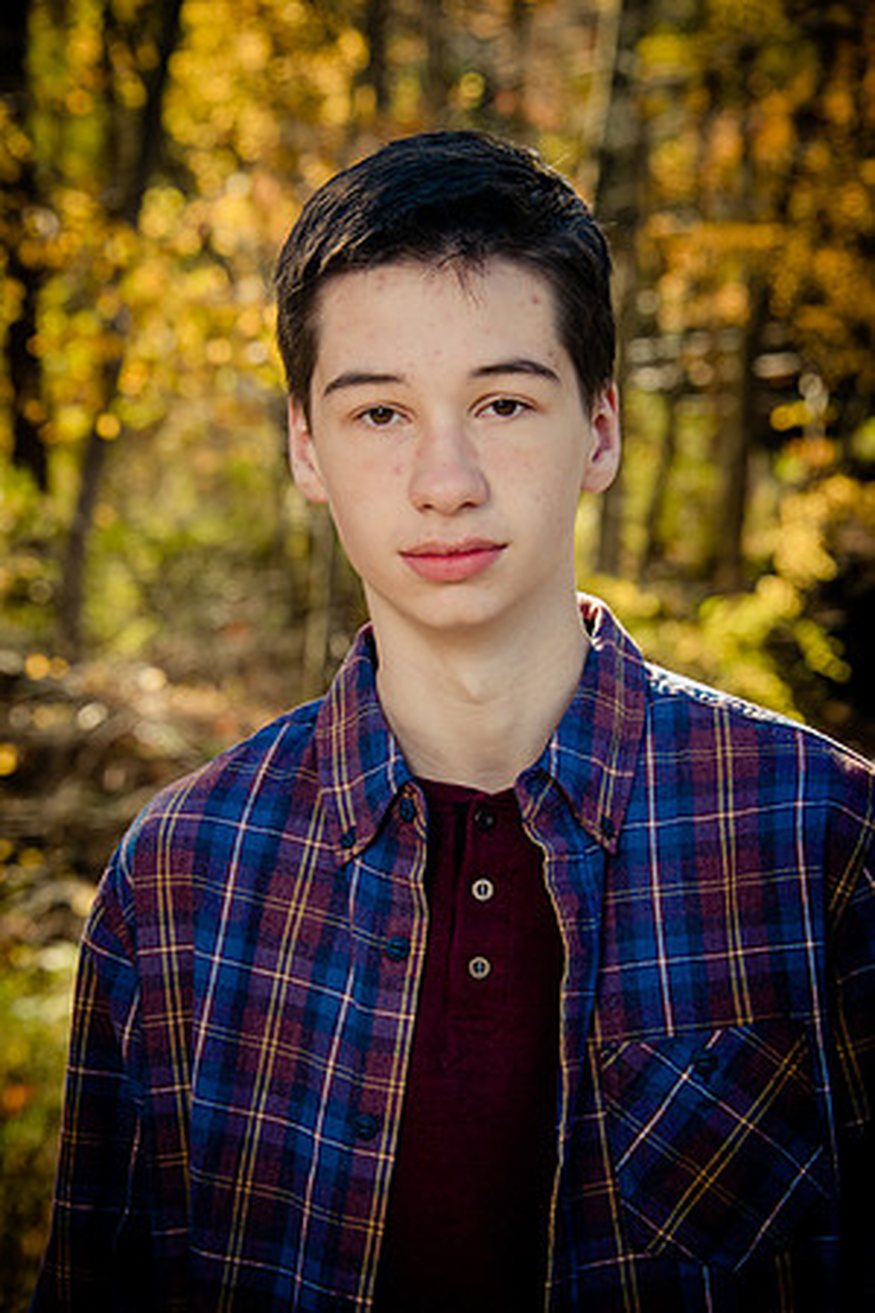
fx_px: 3573
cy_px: 656
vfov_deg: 20.8
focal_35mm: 98
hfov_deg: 14.0
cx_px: 438
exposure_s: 1/100
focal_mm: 98
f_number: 6.3
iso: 100
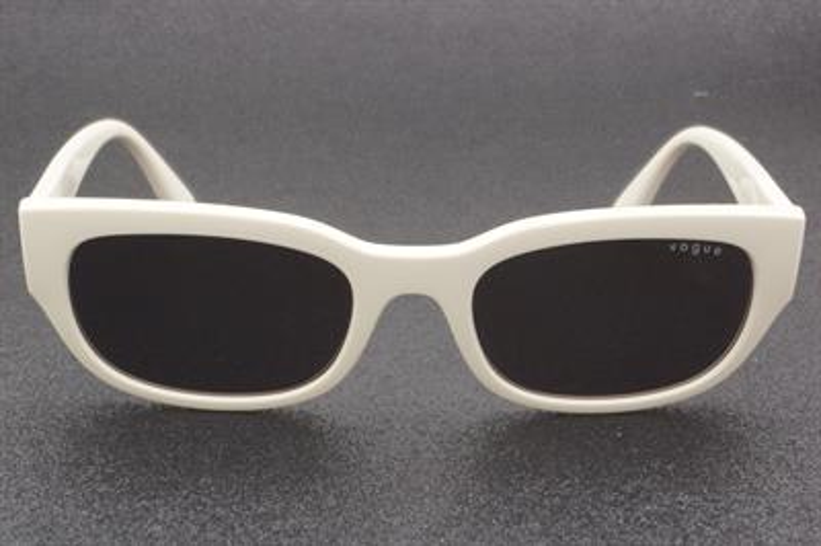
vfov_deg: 18.2
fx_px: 1709
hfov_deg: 27.0
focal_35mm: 75
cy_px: 273
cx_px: 410
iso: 100
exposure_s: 1.3
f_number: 32
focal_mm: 50
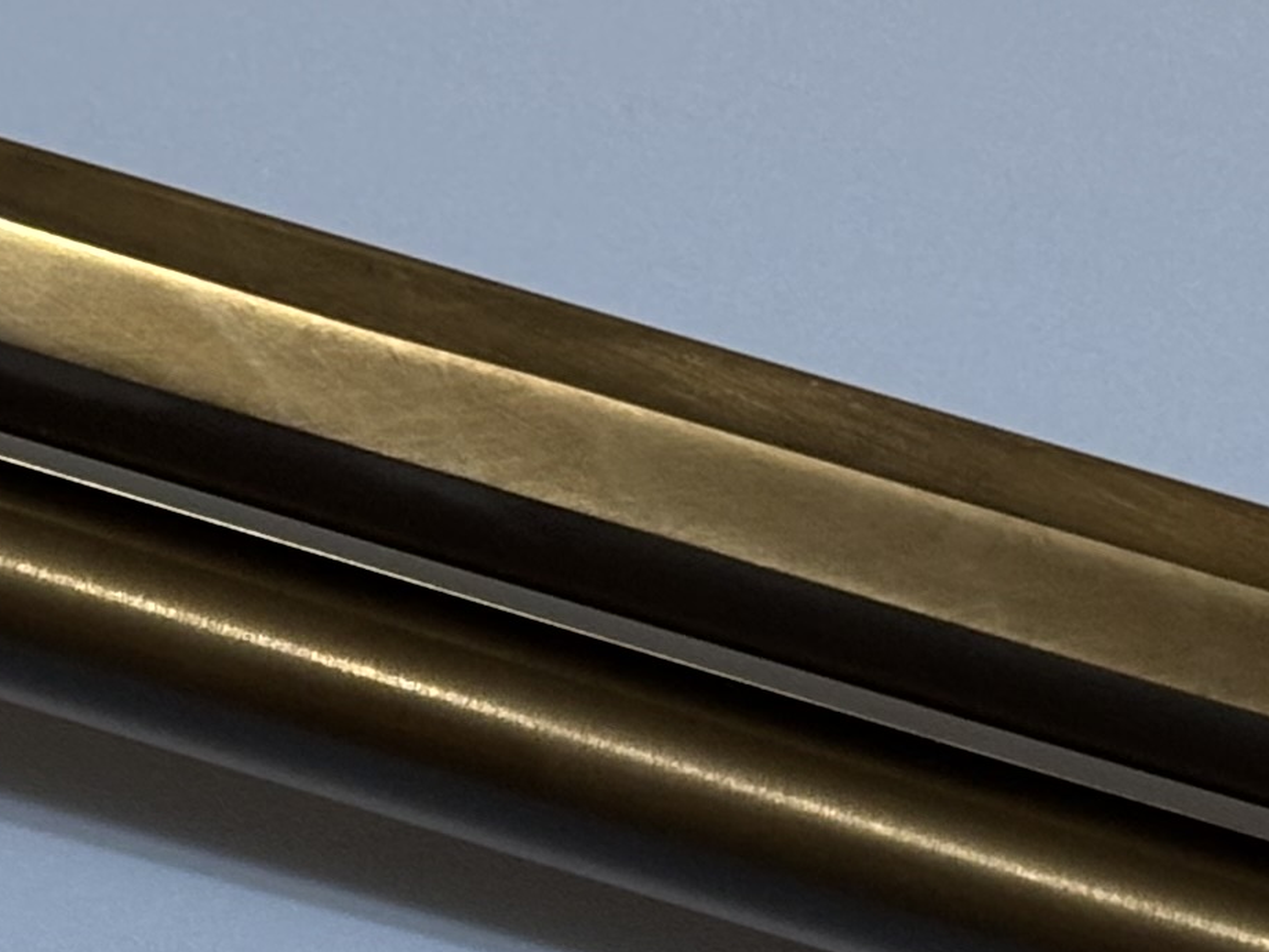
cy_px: 602
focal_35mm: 228
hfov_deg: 8.7
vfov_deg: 6.5
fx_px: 8358
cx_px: 928
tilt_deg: -48.8
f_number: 1.6
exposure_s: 1/40
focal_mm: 5.96
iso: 125
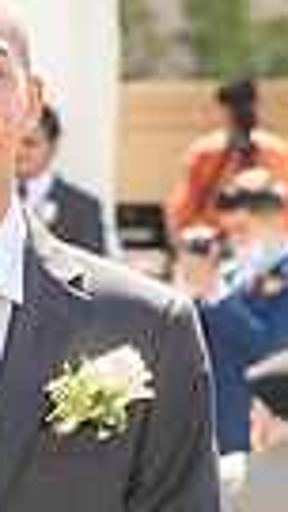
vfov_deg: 7.0
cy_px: 548
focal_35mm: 305
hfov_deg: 3.9
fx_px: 4138
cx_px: -409
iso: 100
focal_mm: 66
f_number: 5.6
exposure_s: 1/160
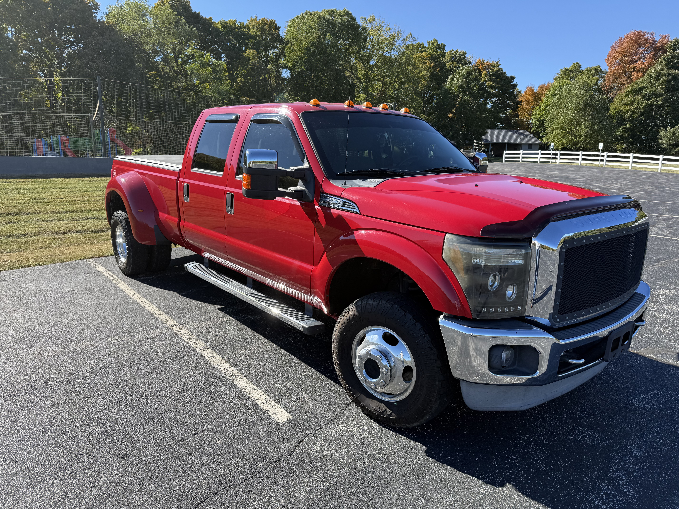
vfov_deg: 56.8
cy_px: 254
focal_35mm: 24
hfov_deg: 71.6
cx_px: 340
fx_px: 471
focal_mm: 6.76
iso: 80
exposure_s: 1/1618
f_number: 1.78
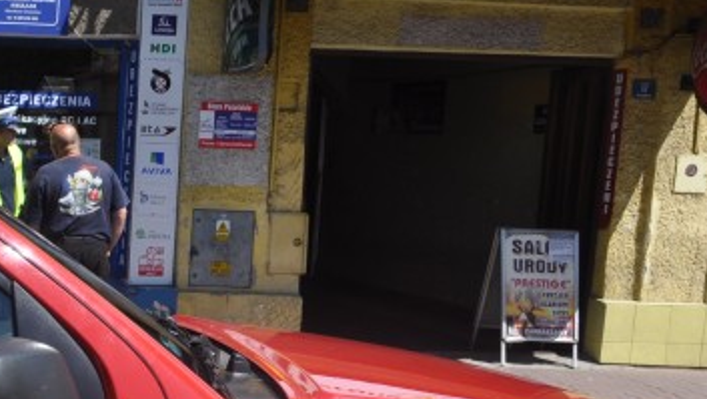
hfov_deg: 24.0
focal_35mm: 80
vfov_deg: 14.6
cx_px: -150
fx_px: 1501
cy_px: 481
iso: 200
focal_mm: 18
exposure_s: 1/320
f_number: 9
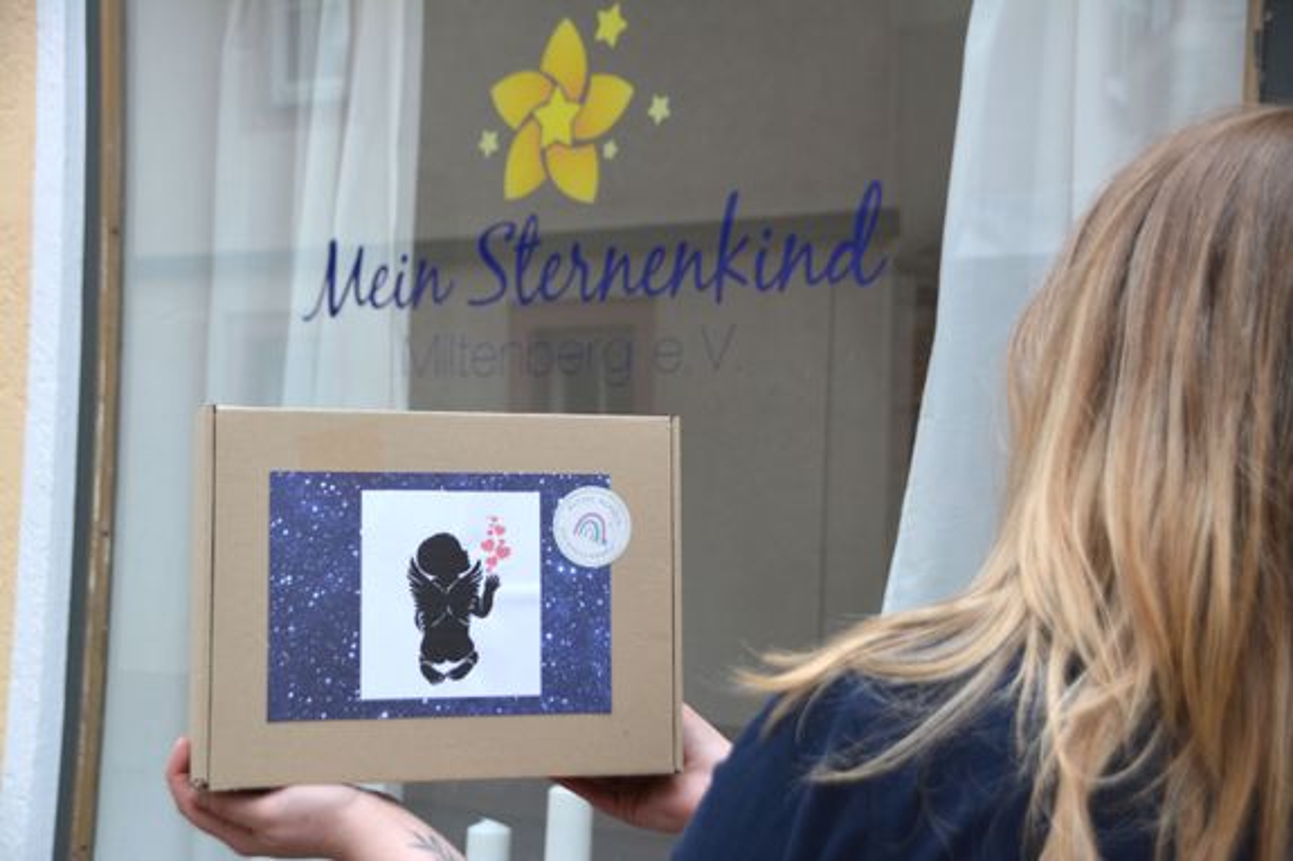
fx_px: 2370
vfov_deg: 20.6
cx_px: 646
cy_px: 430
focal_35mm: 66
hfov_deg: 30.5
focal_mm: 44
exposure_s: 1/125
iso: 220
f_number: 5.6
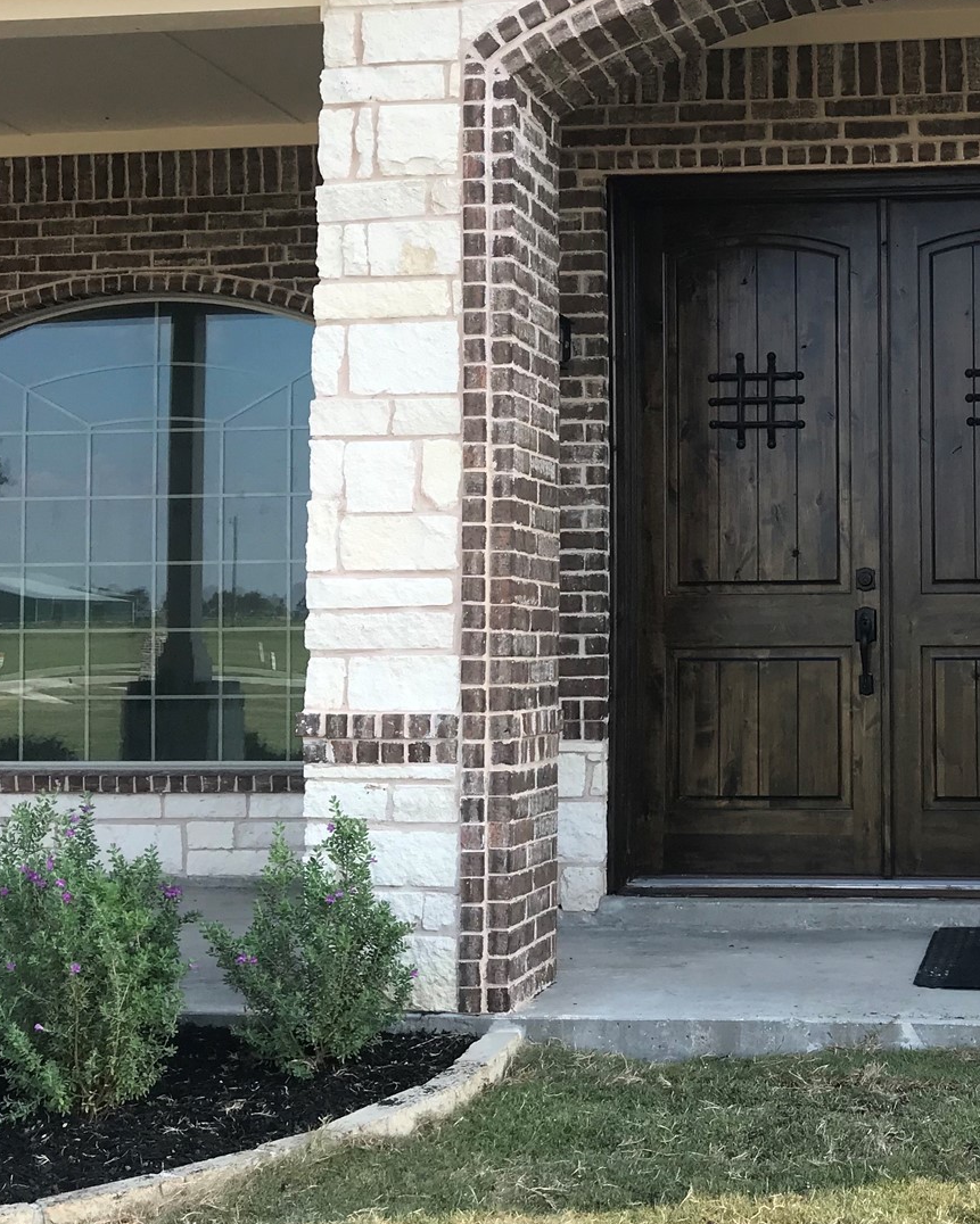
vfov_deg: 36.0
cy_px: 566
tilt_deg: +4.1
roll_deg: +0.7
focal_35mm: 52
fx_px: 1885
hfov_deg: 28.1
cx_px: 881
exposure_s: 1/626
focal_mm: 3.99
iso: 20
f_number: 1.8
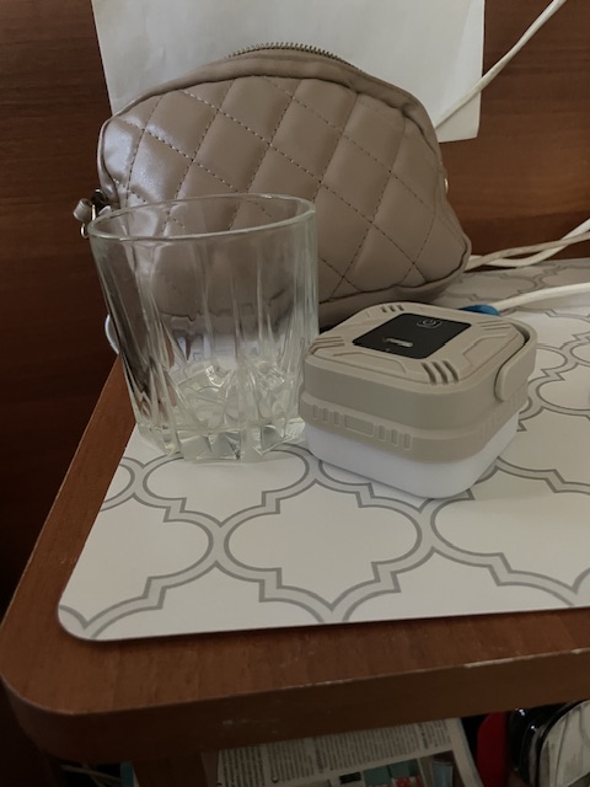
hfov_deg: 53.1
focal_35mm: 26
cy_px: 394
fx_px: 591
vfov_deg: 67.3
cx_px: 295
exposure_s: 1/30
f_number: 1.6
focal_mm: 4.2
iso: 1000
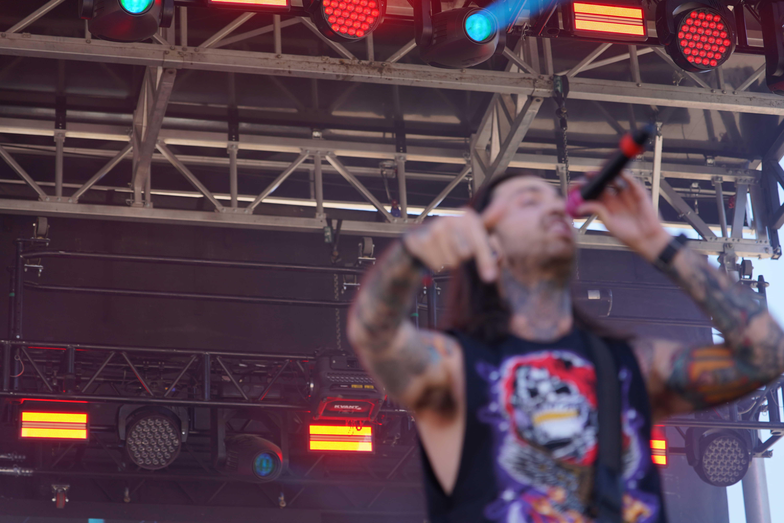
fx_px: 2286
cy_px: 262
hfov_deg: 19.5
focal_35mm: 105
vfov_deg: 13.0
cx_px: 392
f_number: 4
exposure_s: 1/160
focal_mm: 105
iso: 100
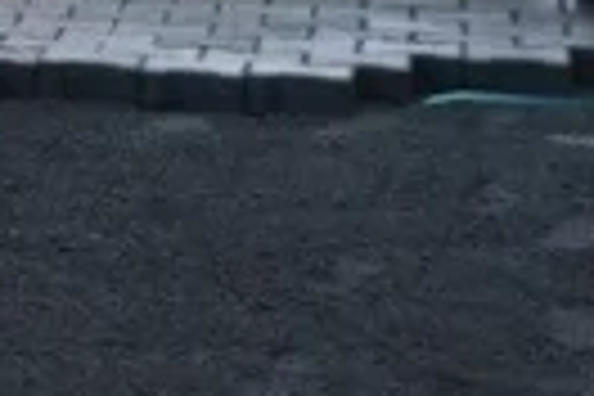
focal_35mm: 232
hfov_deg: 7.7
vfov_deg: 5.8
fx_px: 3828
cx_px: -1202
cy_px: -403
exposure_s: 1/640
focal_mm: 20
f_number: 3.5
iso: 100
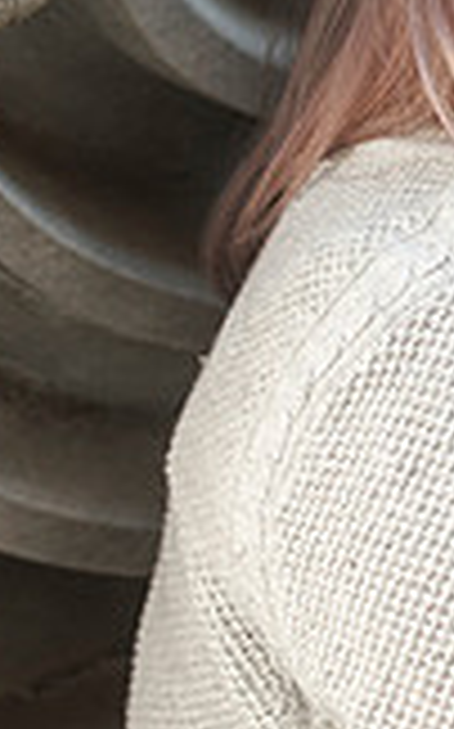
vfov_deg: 6.0
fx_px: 6882
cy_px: -74
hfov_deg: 3.7
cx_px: 912
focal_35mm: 347
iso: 400
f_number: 4
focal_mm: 95
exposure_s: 1/400
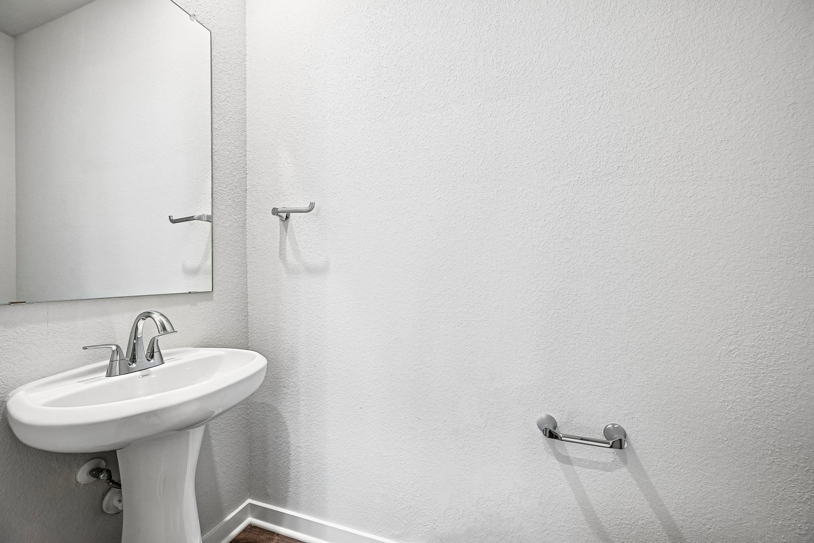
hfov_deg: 104.3
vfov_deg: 81.2
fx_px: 317
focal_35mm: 14
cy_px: 272
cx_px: 407
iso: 400
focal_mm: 14
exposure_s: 1/15
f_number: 8
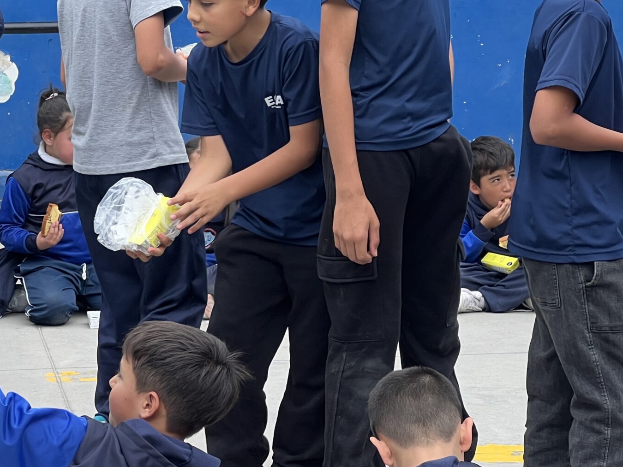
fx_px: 2628
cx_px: 190
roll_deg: +1.2
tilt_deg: -4.3
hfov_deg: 13.5
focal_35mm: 146
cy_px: 117
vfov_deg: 10.1
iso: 32
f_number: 2.8
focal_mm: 9
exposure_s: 1/171
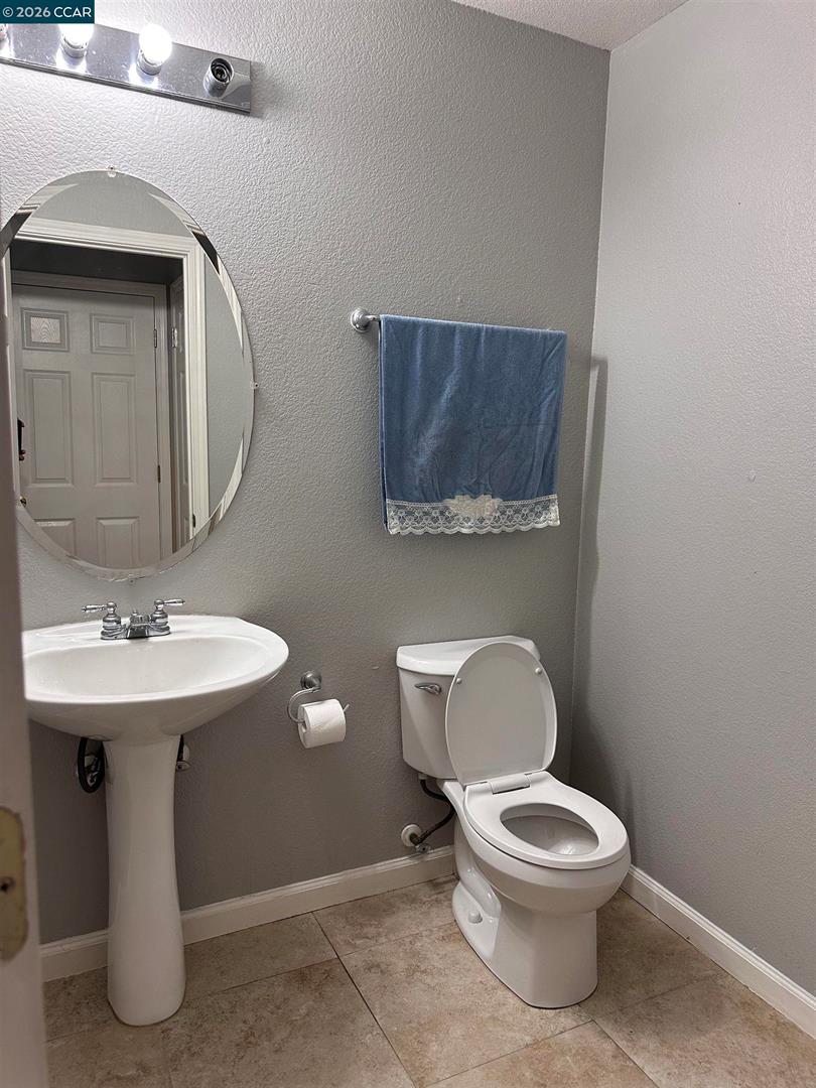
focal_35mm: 24
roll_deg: -2.7
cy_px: 544
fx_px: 754
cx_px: 408
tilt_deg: -7.3
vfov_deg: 71.6
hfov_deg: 56.8
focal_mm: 6.86
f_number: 1.78
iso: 200
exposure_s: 1/120
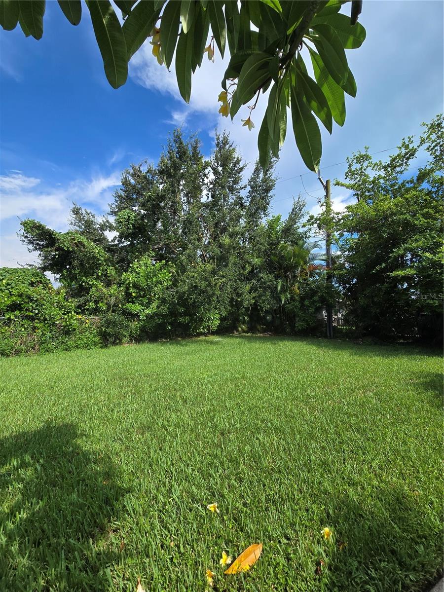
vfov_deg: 106.2
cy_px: 296
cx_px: 222
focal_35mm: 13
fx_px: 222
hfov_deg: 89.9
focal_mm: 2.2
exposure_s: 1/1283
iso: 50
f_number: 2.2
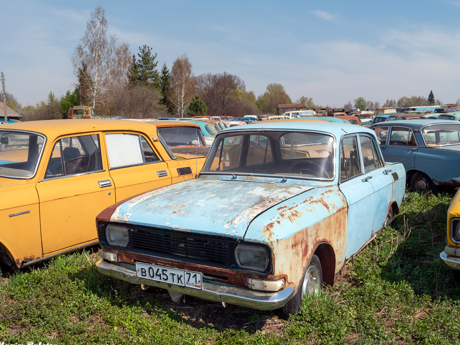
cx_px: 250
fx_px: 399
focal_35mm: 30
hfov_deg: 59.9
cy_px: 173
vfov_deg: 46.8
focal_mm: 18
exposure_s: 1/400
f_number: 10
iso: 100
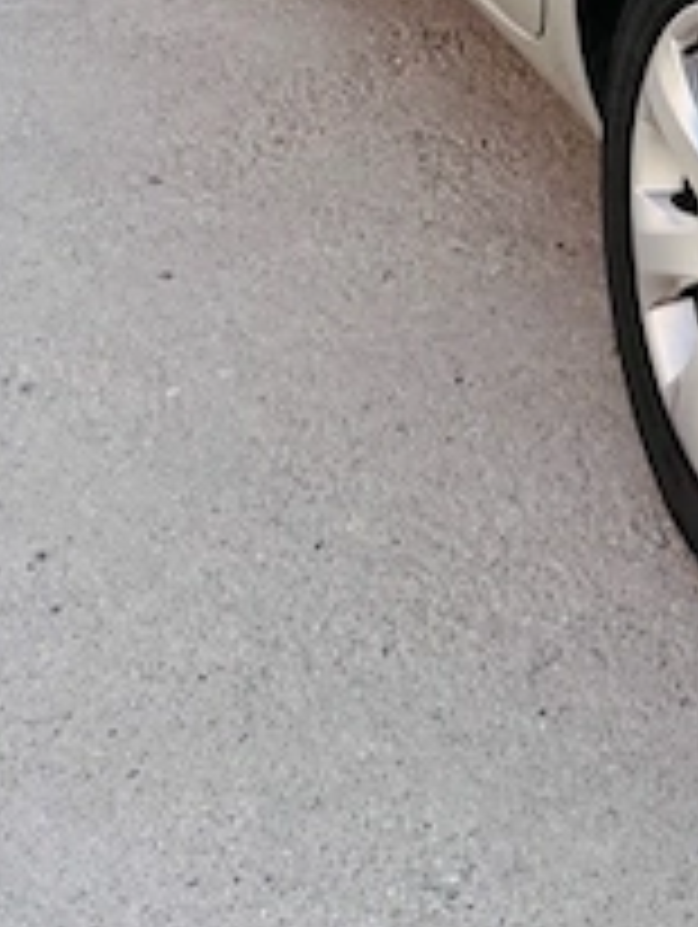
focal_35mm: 93
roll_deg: -5.4
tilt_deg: -15.5
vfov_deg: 19.1
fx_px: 2495
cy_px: -351
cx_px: 1247
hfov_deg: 14.1
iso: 100
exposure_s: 1/3279
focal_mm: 6.76
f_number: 1.78
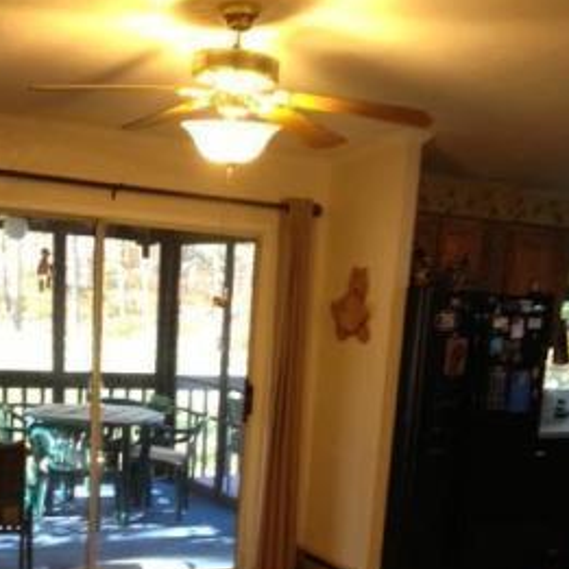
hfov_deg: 30.0
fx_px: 1060
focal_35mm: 57
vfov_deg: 29.0
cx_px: 253
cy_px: 497
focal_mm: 4.28
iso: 125
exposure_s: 1/20
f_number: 2.4
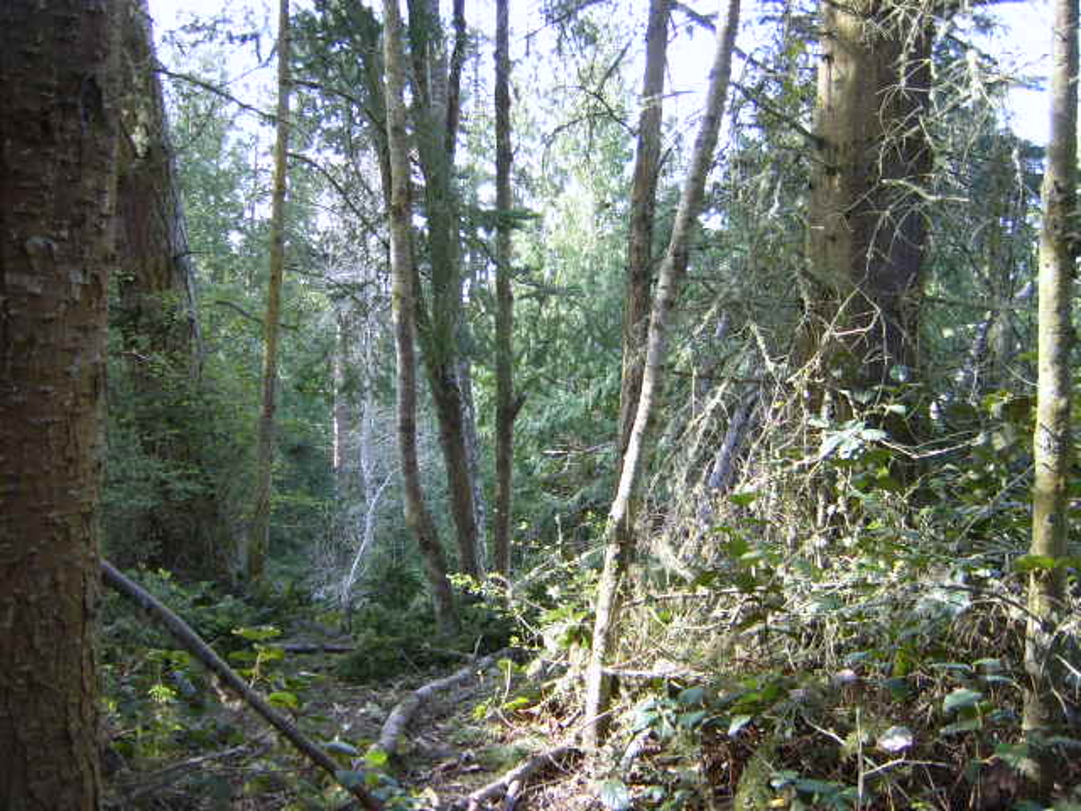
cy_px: 406
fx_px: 1093
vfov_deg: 40.7
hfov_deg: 52.6
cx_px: 540
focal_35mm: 35
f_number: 2.8
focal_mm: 5.8
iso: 50
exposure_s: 1/45
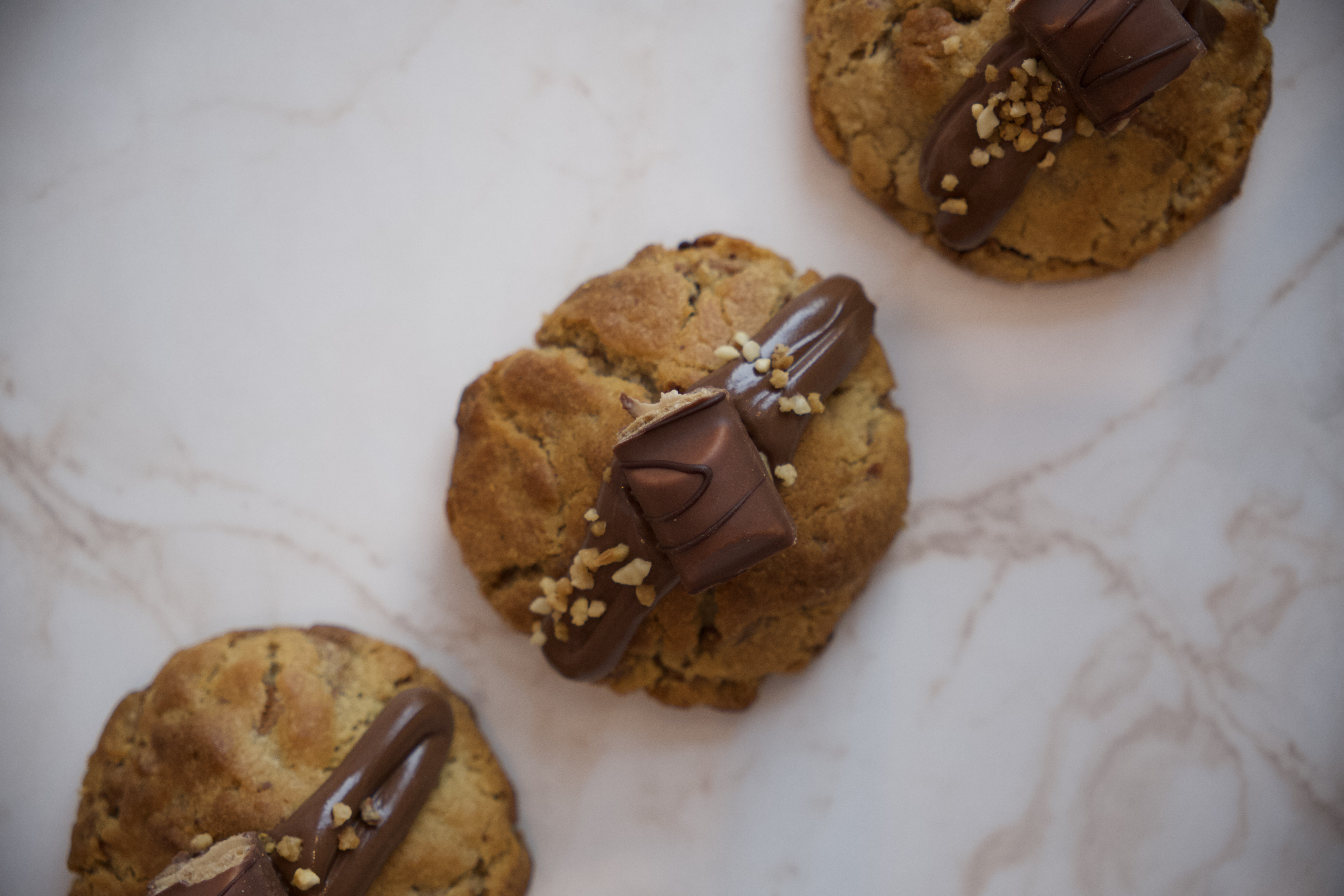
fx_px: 2053
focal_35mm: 55
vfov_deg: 24.6
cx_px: 672
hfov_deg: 36.2
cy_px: 448
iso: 800
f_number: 2.8
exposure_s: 1/680
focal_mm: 36.8
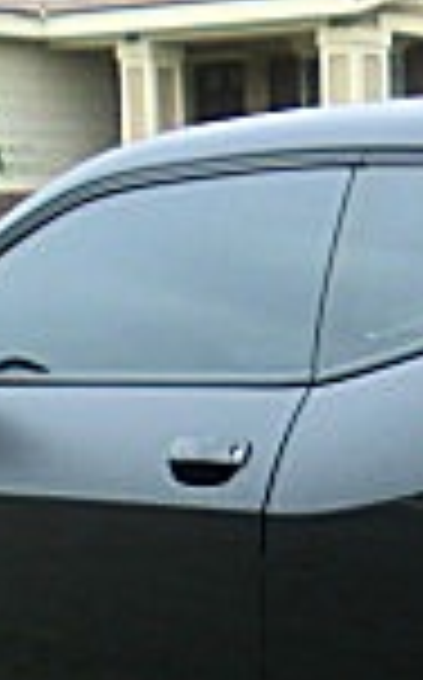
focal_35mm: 117
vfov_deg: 17.0
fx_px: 2164
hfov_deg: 10.6
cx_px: 698
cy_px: 833
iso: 64
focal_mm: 4.65
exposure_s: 1/160
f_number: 2.6
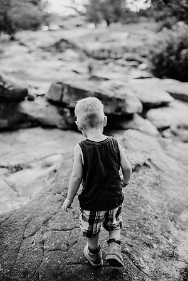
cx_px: 94
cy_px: 140
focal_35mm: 50
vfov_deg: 39.6
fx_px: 392
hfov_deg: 27.0
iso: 200
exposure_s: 1/1250
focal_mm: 50
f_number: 2.2
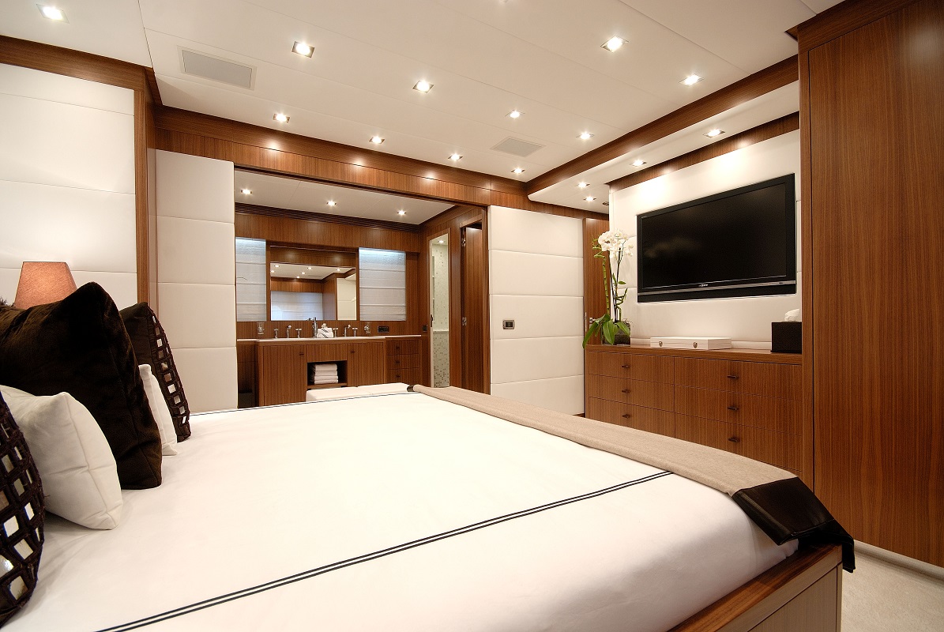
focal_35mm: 15
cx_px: 472
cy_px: 316
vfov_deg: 77.5
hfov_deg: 100.3
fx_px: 394
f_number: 9
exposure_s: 1/2
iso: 100
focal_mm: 10
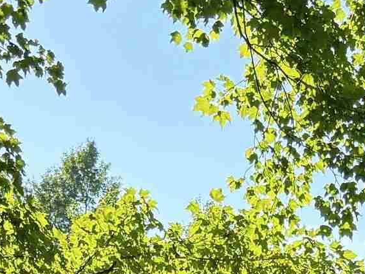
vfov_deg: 9.8
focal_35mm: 130
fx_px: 1370
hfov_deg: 15.2
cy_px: 699
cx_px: 189
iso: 100
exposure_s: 1/1211
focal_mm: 6.76
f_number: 1.78
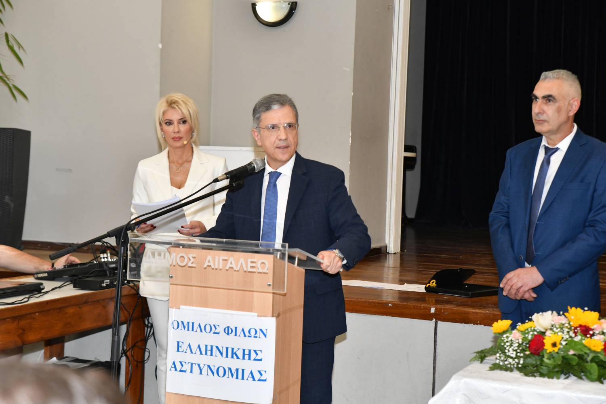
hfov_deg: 28.8
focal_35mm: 70
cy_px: 202
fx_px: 1178
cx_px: 303
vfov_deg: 19.5
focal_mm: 70
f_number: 5
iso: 1600
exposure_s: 1/200
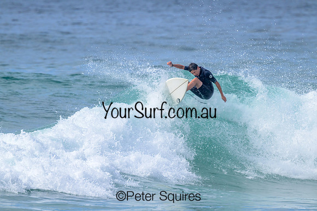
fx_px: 7215
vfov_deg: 1.7
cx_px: 158
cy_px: 106
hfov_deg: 2.5
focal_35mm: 819
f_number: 11
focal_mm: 800
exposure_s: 1/2000
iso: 900
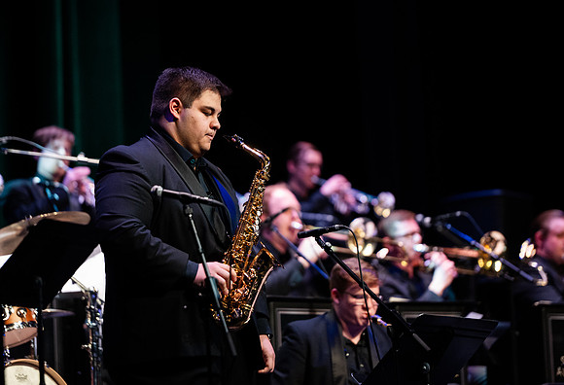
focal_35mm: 210
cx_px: 266
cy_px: 187
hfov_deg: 9.7
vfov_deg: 6.7
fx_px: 3310
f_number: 2.8
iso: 4000
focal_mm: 200
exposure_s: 1/320
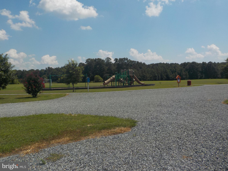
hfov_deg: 60.0
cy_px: 86
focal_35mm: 30
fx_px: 198
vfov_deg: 46.8
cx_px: 114
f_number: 3.3
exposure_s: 1/2000
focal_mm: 4.1
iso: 125
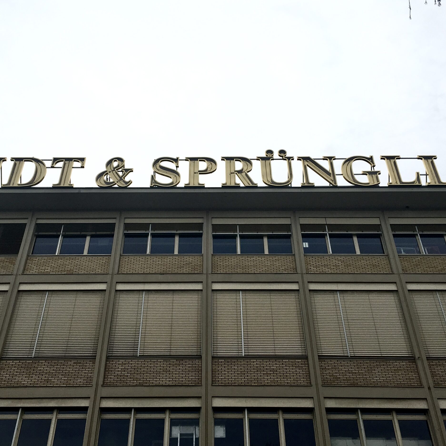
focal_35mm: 35
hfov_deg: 47.2
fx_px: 510
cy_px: 220
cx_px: 206
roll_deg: +0.6
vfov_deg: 47.2
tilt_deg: +40.1
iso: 32
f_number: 2.2
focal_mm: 4.15
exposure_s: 1/989
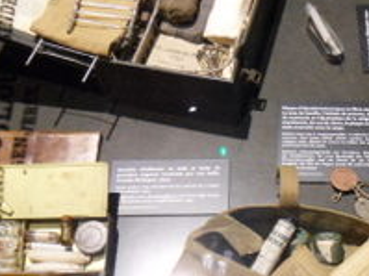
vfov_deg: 25.2
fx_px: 618
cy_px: 165
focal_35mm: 58
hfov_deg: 32.5
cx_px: 282
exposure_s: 1/30
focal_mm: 4.3
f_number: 3.3
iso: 400
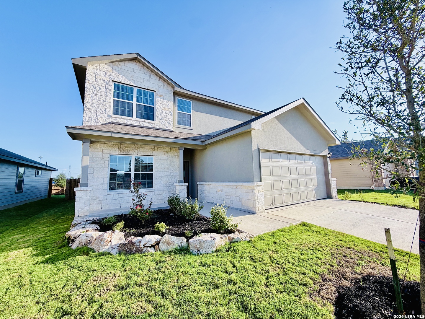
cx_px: 212
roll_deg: +1.2
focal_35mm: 14
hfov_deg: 102.1
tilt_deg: +6.0
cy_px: 160
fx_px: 172
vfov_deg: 85.7
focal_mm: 2.22
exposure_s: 1/770
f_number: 2.2
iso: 25
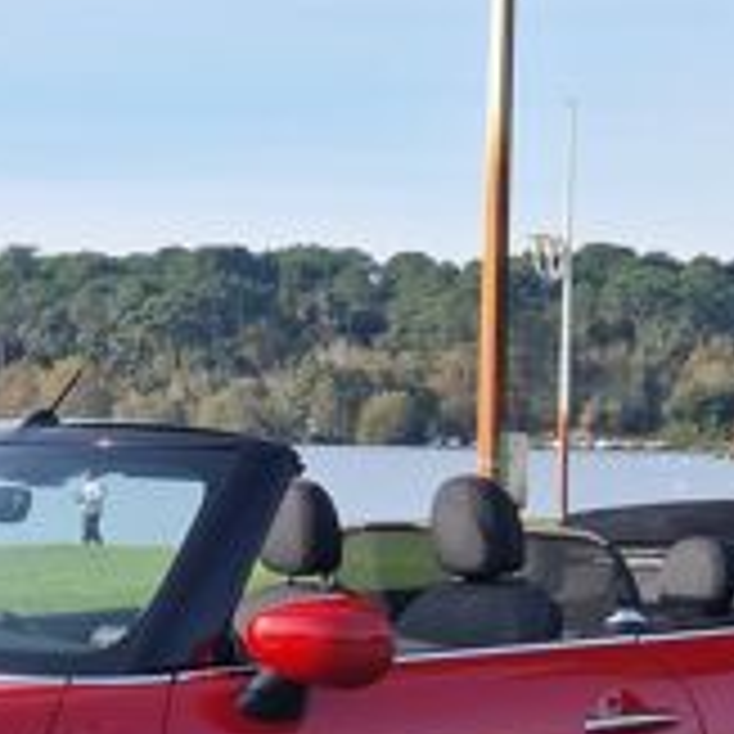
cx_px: 189
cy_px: 775
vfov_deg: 9.6
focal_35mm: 180
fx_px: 4318
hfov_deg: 9.7
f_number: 2.4
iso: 50
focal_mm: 7
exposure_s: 1/556
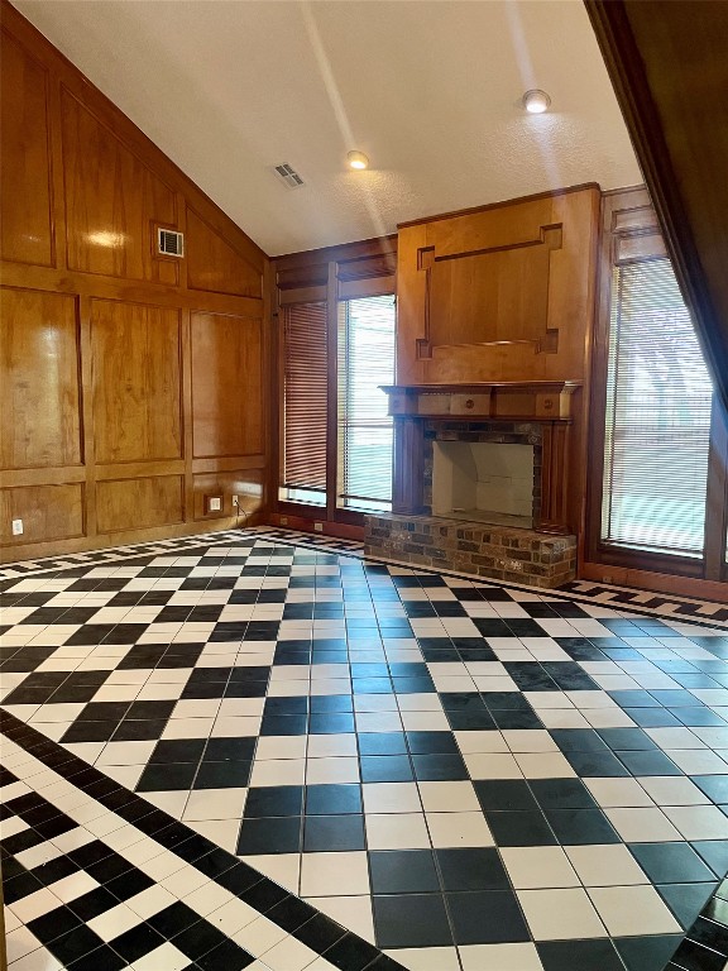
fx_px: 729
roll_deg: -0.1
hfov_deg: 53.1
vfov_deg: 67.3
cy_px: 486
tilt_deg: -5.4
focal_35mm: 26
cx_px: 364
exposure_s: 1/60
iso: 400
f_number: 1.6
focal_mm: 4.2
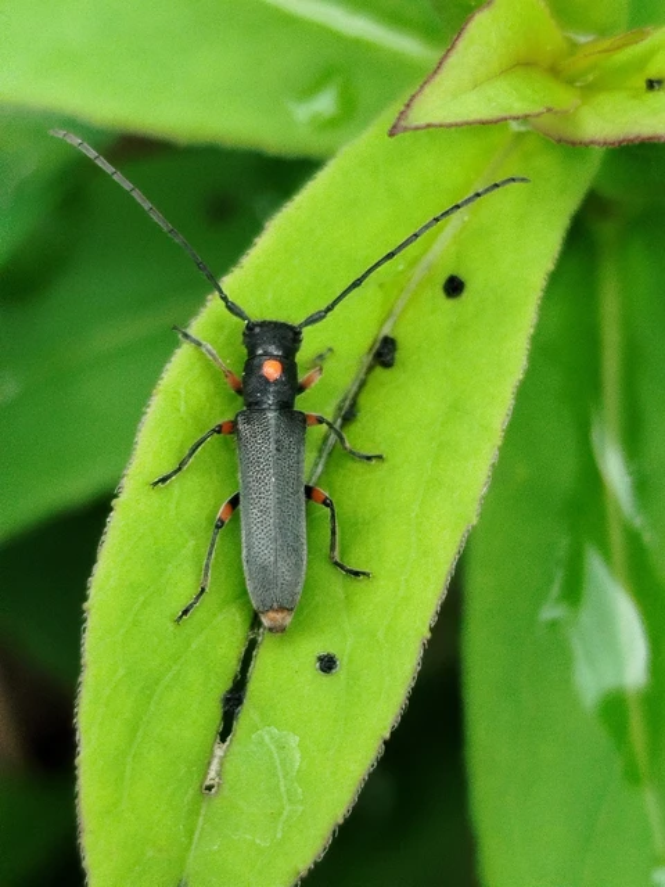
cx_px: 332
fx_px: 1050
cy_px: 444
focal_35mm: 41
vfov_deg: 45.8
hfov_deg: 35.1
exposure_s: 1/50
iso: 64
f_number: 1.7
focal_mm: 5.31
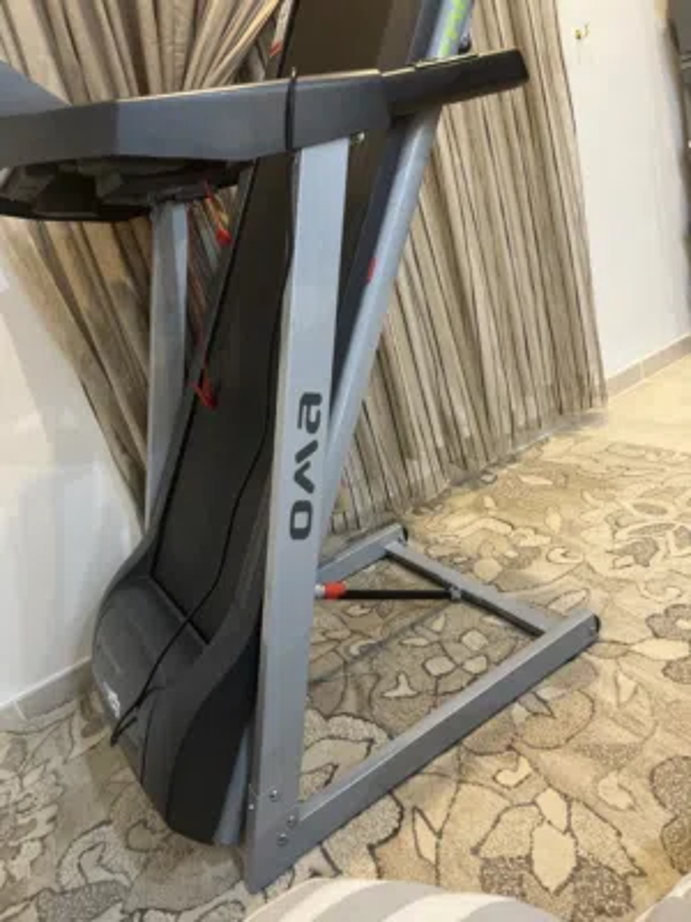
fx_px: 692
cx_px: 346
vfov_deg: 67.3
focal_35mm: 26
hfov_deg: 53.1
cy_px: 461
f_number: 1.5
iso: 400
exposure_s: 1/50
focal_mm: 5.7
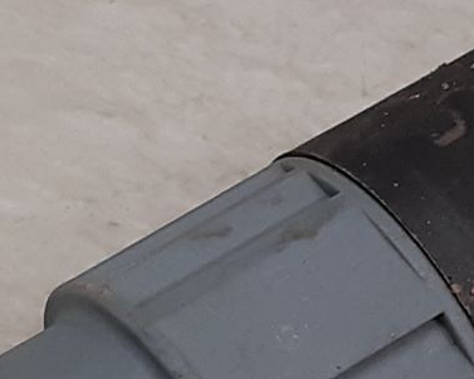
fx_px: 1934
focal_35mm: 138
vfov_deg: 11.0
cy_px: 461
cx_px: 299
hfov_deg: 14.0
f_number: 1.7
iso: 100
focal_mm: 3.93
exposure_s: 1/50
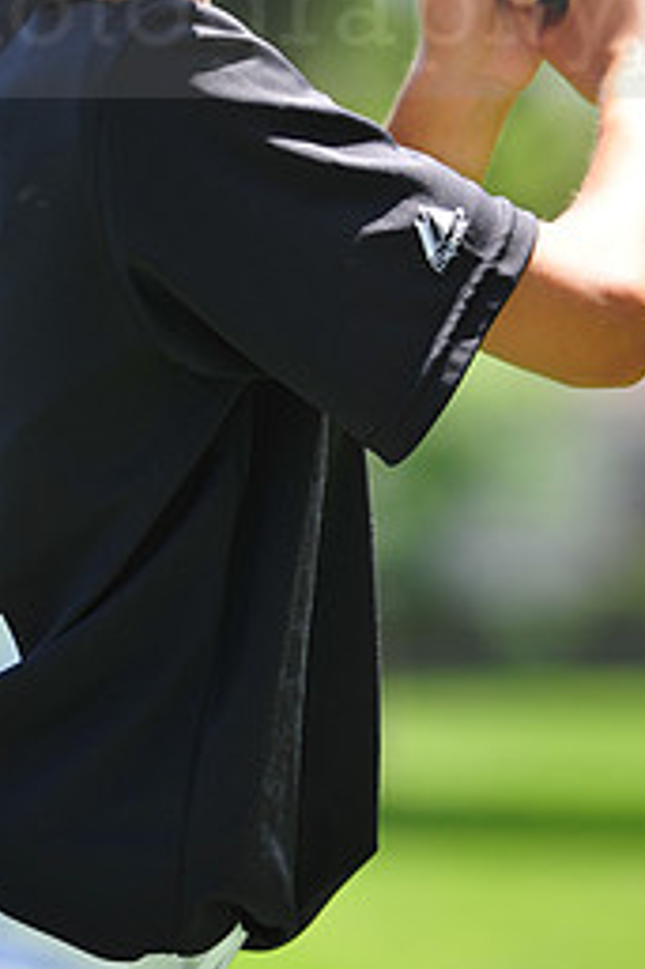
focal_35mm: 452
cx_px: 132
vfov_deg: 4.6
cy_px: -23
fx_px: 12163
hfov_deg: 3.0
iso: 200
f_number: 4.5
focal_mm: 200
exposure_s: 1/500
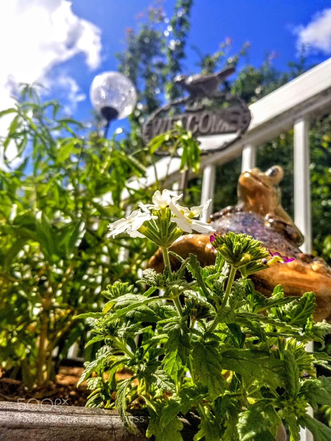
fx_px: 331
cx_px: 166
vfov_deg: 67.3
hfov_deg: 53.1
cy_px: 220
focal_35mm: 26
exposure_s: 1/3304
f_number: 1.7
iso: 50
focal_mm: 4.25
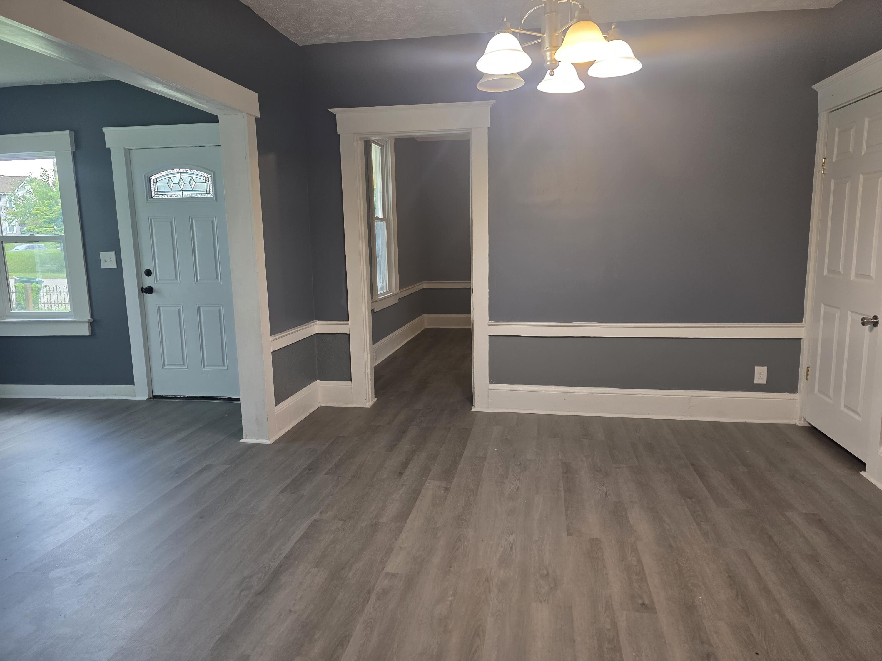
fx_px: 586
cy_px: 330
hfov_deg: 73.9
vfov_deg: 58.9
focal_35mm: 23
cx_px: 441
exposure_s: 1/120
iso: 200
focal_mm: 6.3
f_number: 1.7
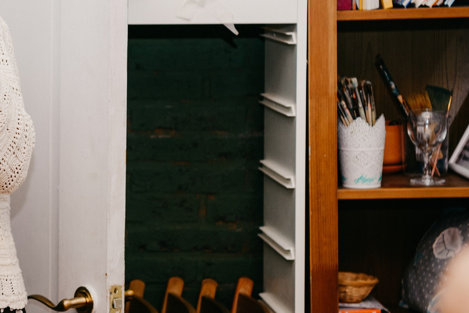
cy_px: 81
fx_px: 1928
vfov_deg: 9.3
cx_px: -66
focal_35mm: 148
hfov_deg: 13.5
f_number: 3.2
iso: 160
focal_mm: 50
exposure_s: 1/160
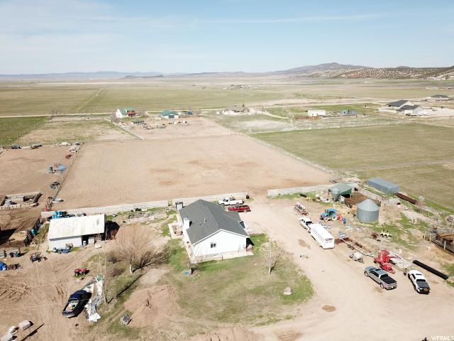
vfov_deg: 53.1
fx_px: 341
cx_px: 227
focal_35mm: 26
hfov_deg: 67.3
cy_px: 170
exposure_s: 1/1443
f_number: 2.2
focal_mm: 4.73
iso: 100
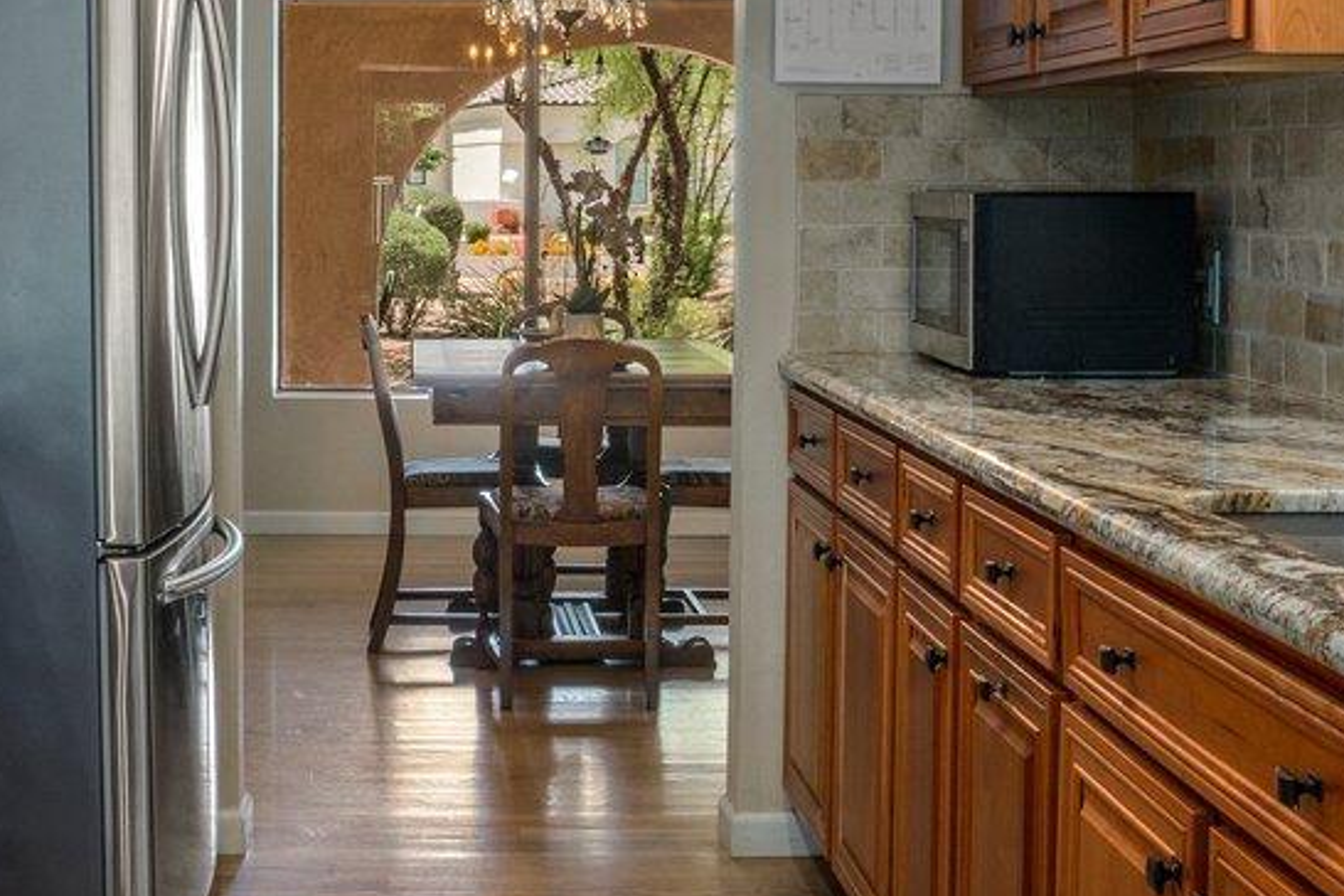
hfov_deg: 33.1
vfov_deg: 22.2
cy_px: 123
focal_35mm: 60
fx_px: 2240
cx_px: 455
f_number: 13
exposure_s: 1/1.43
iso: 400
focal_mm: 16
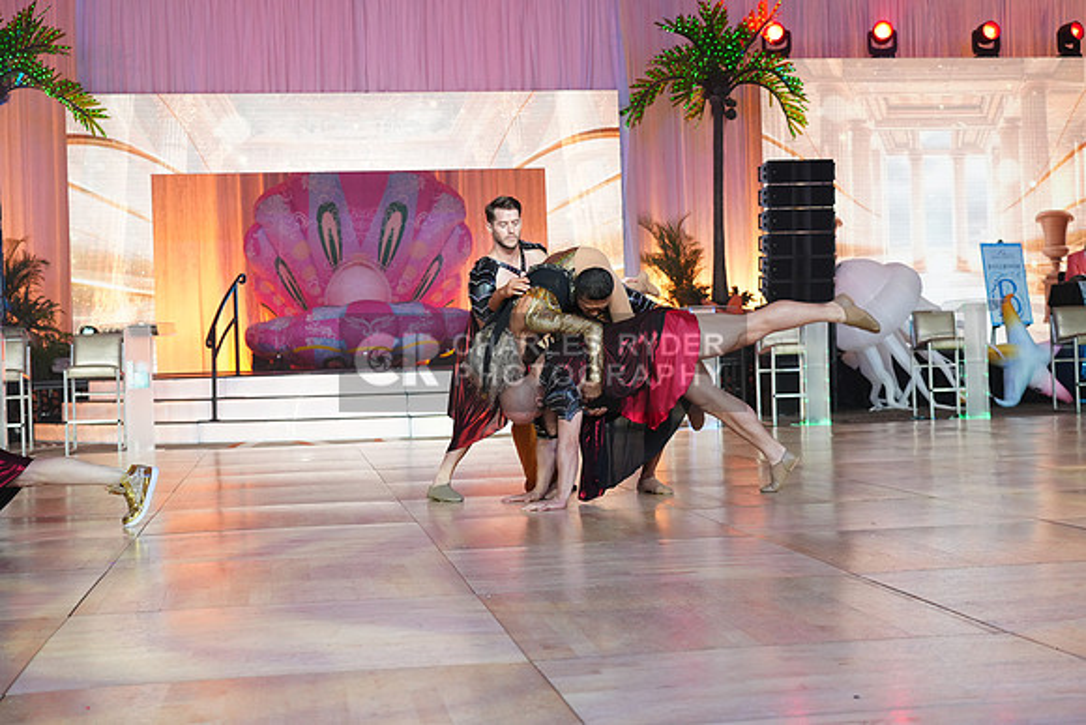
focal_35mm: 54
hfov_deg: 36.9
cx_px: 543
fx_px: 1629
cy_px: 362
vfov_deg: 25.1
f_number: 4
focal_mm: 54
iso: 2000
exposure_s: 1/320
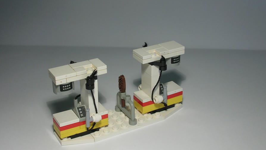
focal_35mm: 55
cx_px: 134
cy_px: 69
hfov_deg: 37.8
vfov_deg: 21.8
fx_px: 388
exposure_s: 1/18.3
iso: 50
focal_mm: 8.4
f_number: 5.6
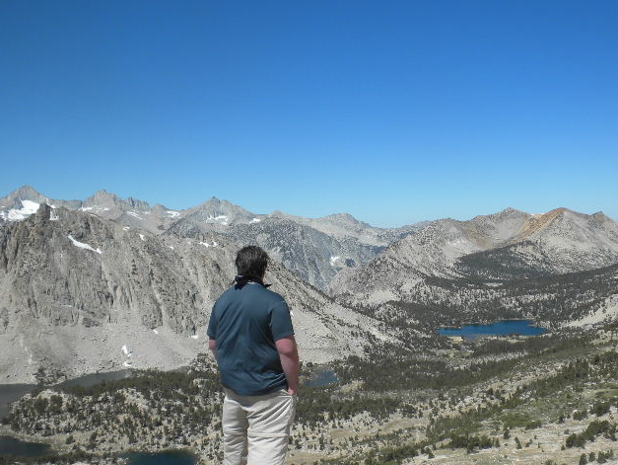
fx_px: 822
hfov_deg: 41.0
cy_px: 274
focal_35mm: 46
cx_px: 381
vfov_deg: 31.5
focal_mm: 6.6
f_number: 10
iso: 64
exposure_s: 1/145
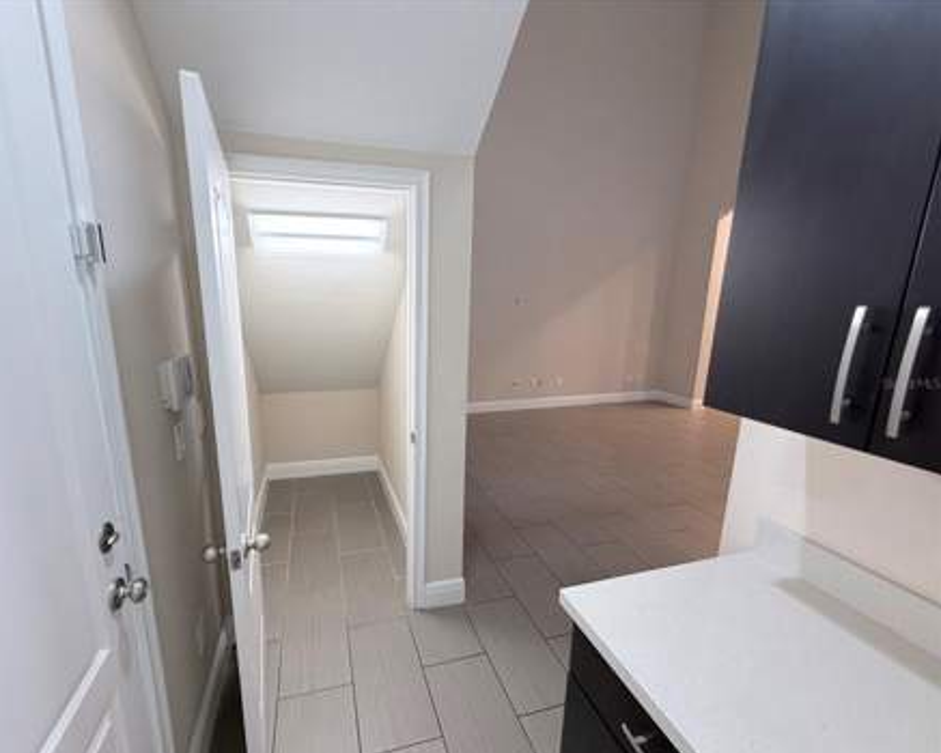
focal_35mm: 15
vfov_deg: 84.1
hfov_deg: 96.5
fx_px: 418
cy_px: 383
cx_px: 426
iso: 250
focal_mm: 2.22
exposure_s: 1/60
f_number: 2.2
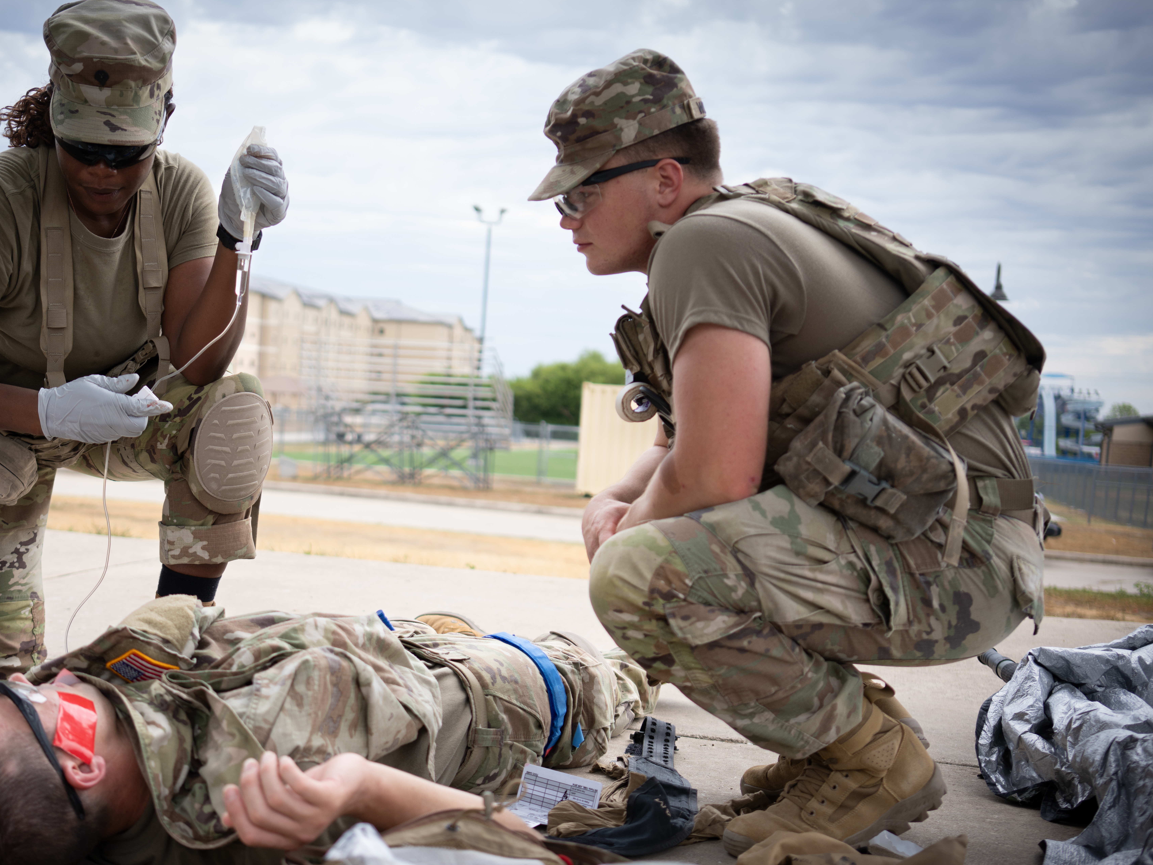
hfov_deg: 39.9
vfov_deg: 30.8
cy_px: 524
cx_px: 378
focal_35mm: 47
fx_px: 1566
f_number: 2.8
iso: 100
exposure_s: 1/500
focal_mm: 35
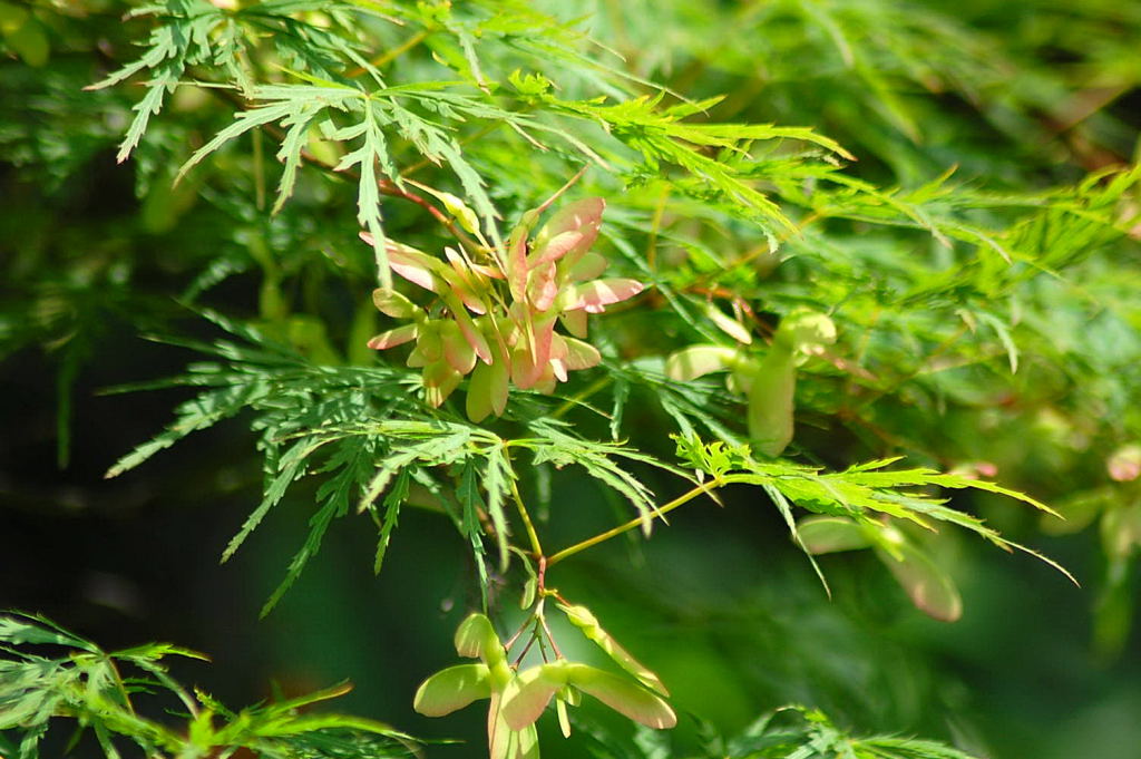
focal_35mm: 450
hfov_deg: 4.6
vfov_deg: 3.1
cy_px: 380
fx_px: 14251
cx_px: 570
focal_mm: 300
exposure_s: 1/1000
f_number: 5.6
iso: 400
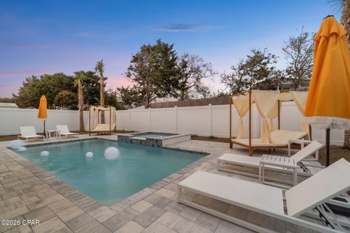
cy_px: 116
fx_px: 146
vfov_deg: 77.3
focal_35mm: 15
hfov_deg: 100.4
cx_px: 175
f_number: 9
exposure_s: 1
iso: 100
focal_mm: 10
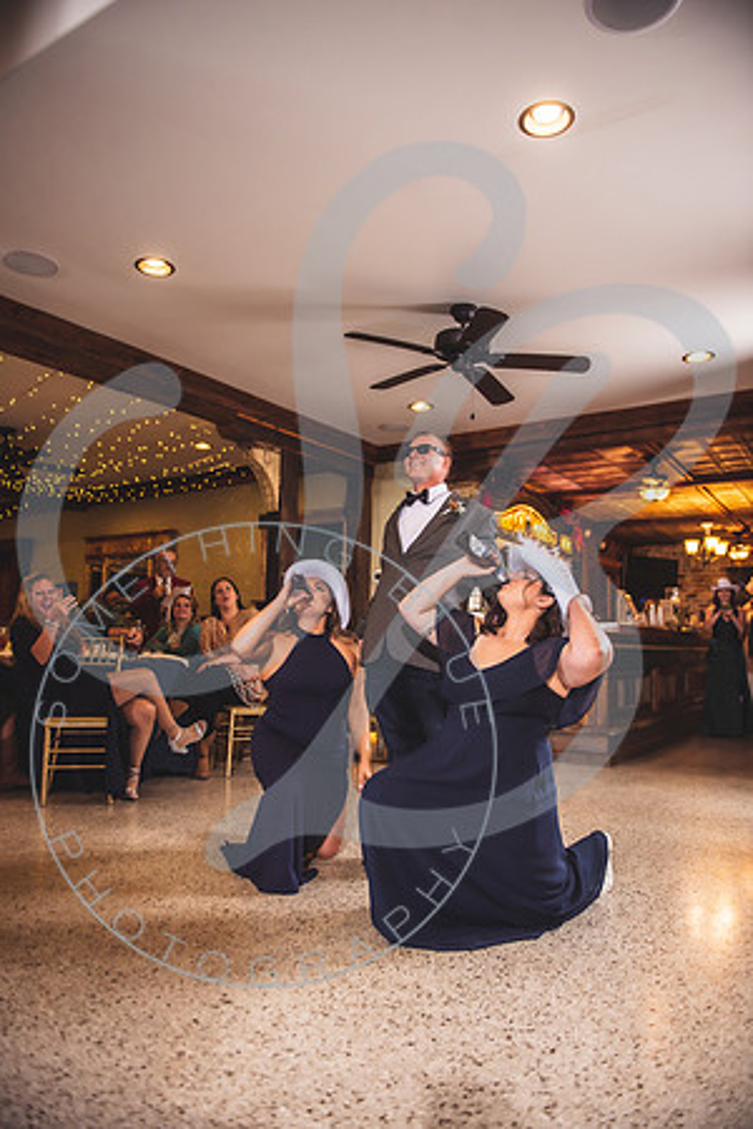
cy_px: 564
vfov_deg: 73.7
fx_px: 753
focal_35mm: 24
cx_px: 376
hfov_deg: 53.1
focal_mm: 24
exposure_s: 1/100
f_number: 2.8
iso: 100
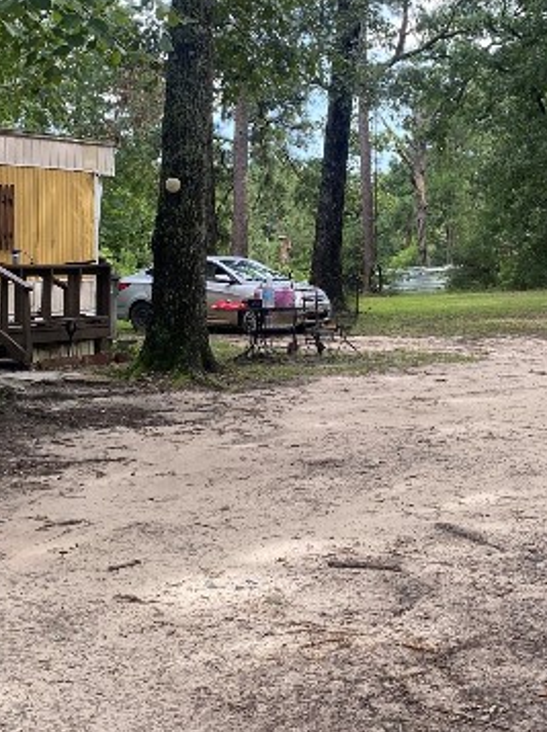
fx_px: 1182
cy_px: 281
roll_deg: +0.0
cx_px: 303
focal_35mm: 56
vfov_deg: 34.2
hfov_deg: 26.0
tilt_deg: -0.8
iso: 32
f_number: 1.8
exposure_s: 1/363
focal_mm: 4.25
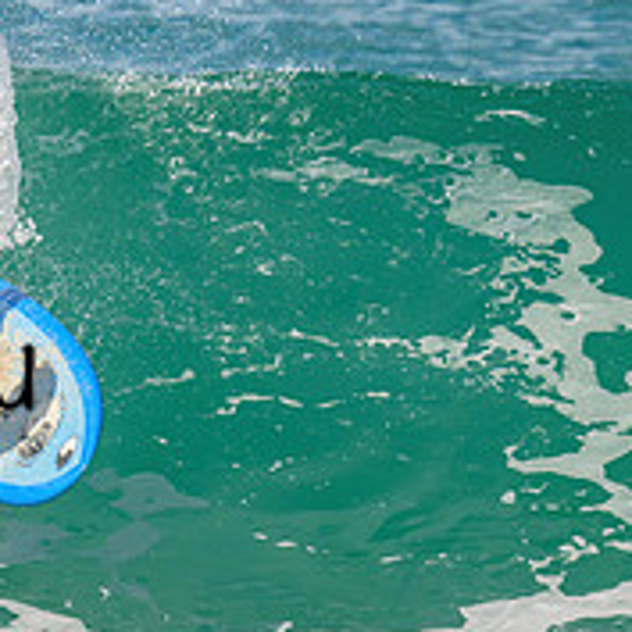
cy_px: 246
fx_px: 39432
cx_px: -363
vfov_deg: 0.9
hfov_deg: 0.9
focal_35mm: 1909
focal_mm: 530
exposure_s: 1/2000
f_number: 10
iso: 720
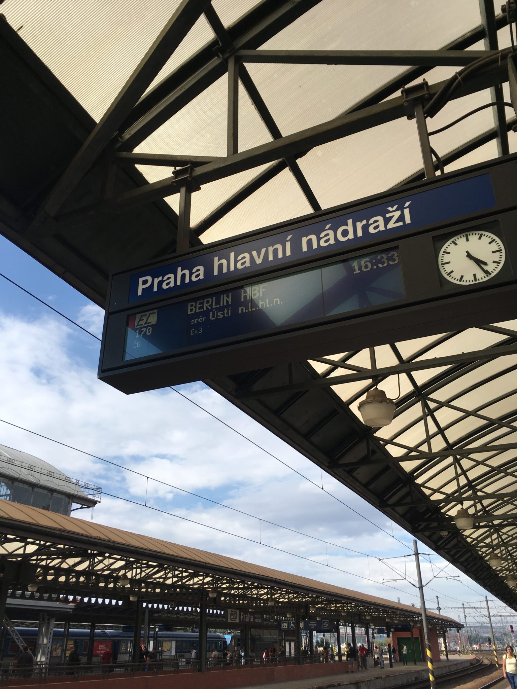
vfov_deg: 61.7
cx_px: 258
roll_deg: +0.2
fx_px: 577
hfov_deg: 48.2
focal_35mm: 29
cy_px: 344
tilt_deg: +27.2
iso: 25
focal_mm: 4.15
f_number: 2.2
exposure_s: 1/1789
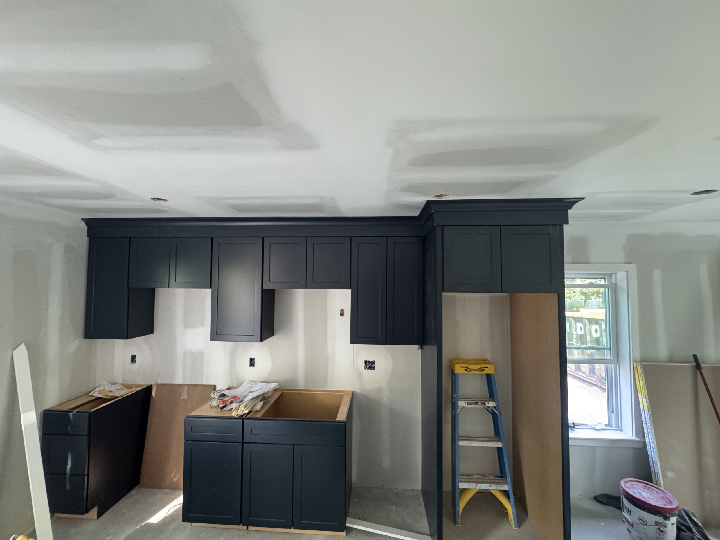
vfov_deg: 85.7
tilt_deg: +2.6
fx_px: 291
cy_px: 270
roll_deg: -0.8
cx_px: 360
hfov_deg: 102.1
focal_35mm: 14
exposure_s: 1/60
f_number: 2.2
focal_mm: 2.22
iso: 640
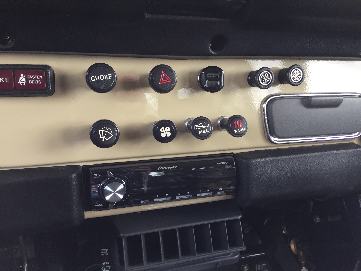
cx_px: 180
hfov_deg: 61.7
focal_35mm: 29
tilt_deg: -19.7
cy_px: 136
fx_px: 302
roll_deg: -2.7
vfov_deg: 48.2
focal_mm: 4.15
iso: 32
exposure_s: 1/40
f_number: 2.2
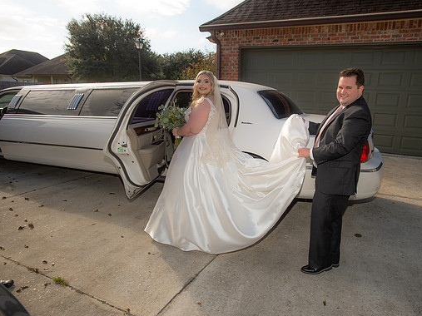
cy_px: 160
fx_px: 268
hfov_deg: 76.0
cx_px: 240
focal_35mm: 22
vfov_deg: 61.1
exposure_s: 1/200
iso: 64
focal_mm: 20
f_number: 5.6
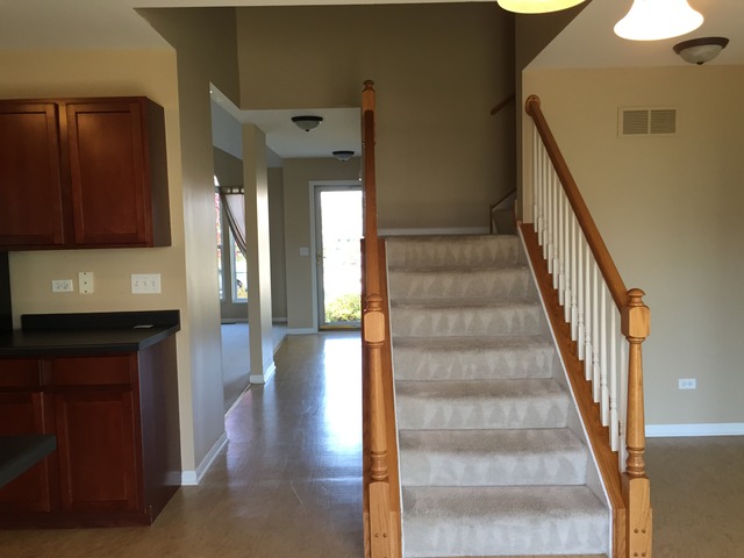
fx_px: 623
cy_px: 279
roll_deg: +0.6
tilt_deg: -4.7
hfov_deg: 61.7
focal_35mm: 29
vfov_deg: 48.2
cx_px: 372
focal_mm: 4.15
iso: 40
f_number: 2.2
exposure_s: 1/30
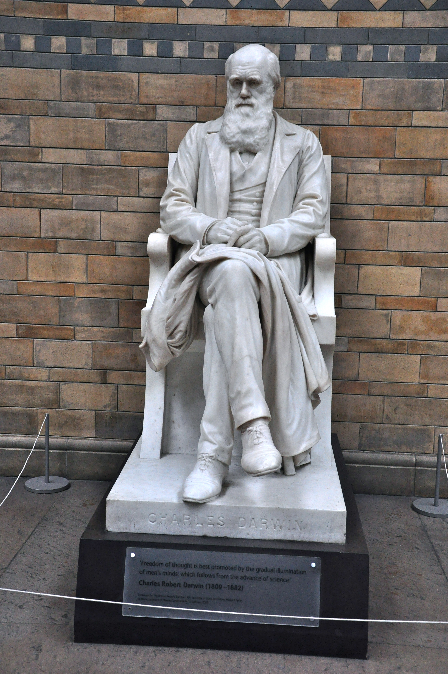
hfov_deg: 28.0
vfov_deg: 41.2
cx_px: 224
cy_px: 337
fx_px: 898
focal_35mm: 48
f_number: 4.2
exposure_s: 1/400
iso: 1000
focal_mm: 32
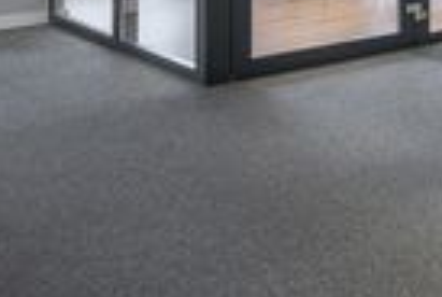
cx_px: 739
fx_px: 984
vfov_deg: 15.4
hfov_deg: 20.1
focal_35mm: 80
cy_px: -189
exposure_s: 2.5
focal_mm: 22
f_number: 9
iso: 100
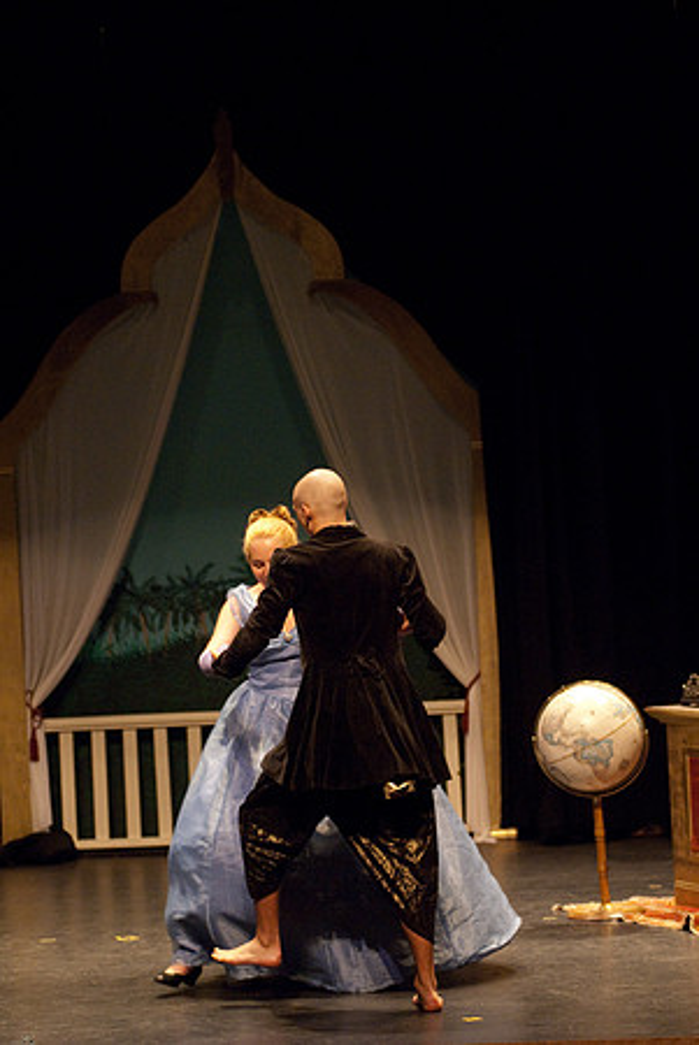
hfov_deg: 10.7
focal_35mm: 129
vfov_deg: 15.9
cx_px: 350
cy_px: 522
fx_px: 3748
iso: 1250
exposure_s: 1/160
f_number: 2.8
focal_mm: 86
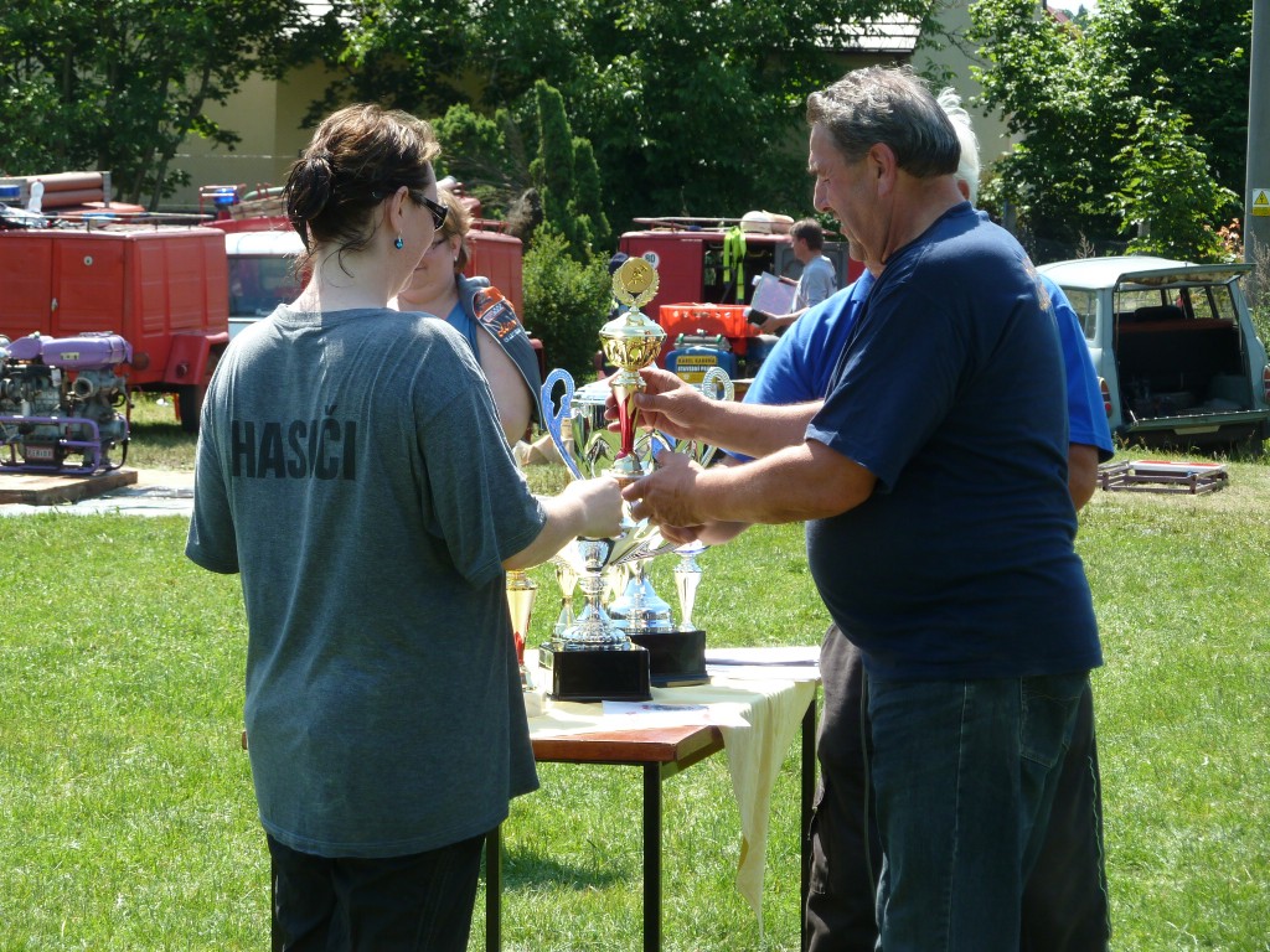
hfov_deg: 15.4
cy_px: 476
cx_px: 635
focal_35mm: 128
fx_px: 4696
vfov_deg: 11.6
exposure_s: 1/200
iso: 80
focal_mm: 21
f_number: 4.4
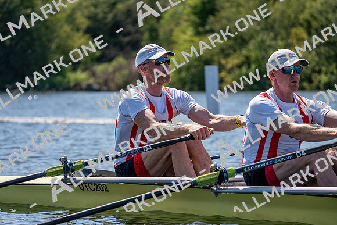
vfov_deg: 6.9
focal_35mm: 200
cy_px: 112
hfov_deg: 10.3
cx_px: 168
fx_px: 1873
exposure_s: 1/2000
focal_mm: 200
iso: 250
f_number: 5.6
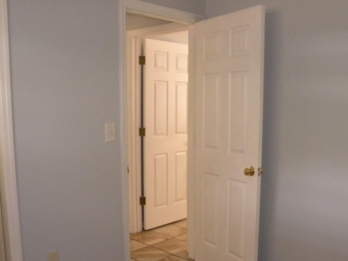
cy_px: 173
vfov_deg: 37.3
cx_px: 188
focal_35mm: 38
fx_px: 382
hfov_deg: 48.9
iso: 400
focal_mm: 5
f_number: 3.5
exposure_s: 1/15
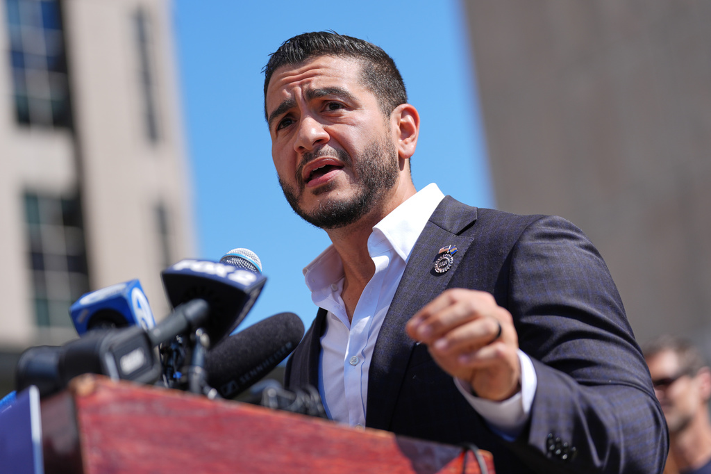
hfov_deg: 18.6
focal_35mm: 110
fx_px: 2172
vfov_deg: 12.4
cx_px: 356
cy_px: 237
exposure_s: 1/3200
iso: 125
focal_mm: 110
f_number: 2.8
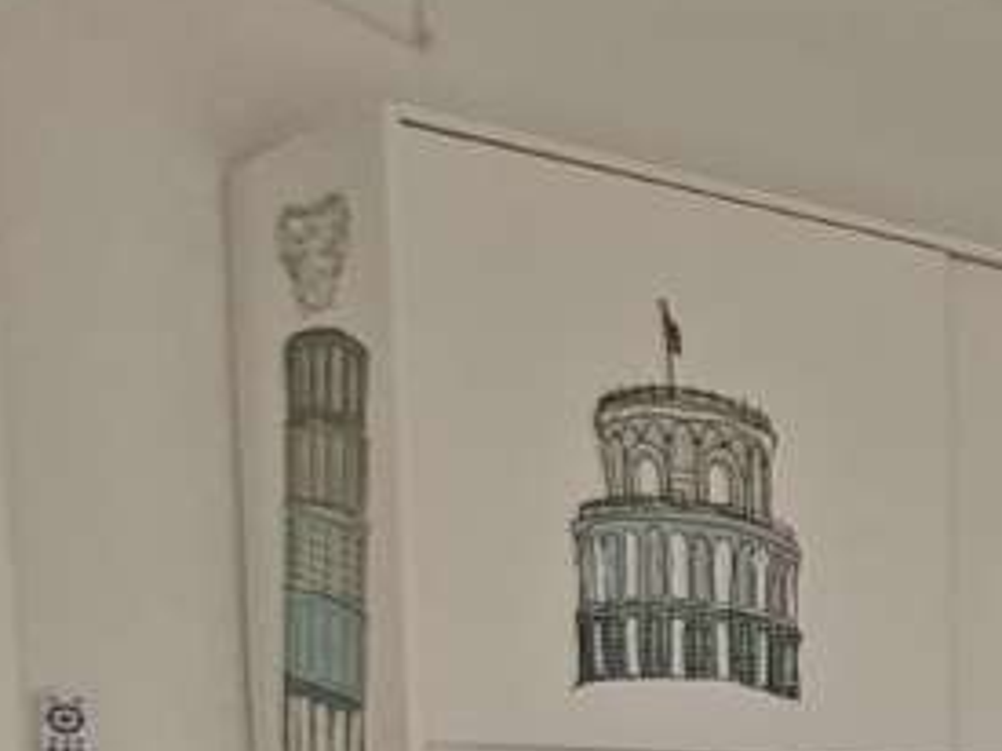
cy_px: 1070
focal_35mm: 71
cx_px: 1782
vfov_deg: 18.7
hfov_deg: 20.2
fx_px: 2054
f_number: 2.2
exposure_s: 1/40
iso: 40
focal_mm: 1.74
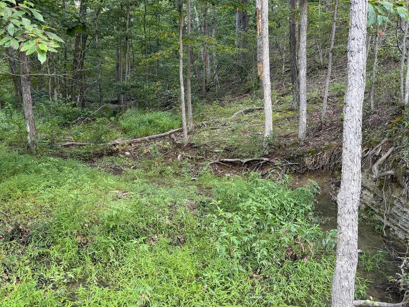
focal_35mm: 39
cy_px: 219
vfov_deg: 36.2
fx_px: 461
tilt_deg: -15.4
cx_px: 206
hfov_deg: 47.9
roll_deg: +0.7
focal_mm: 6.76
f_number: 1.78
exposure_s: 1/105
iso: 200
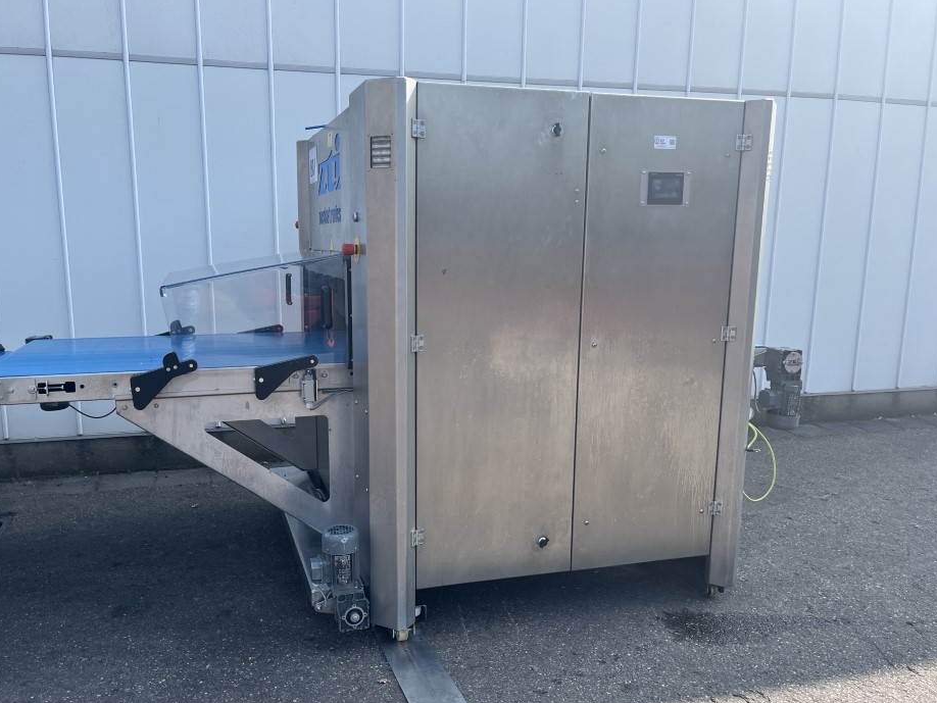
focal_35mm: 29
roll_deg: -0.9
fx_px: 785
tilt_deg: -13.4
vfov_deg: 48.2
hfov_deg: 61.5
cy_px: 387
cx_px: 418
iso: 50
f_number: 1.6
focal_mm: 5.1
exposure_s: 1/1096
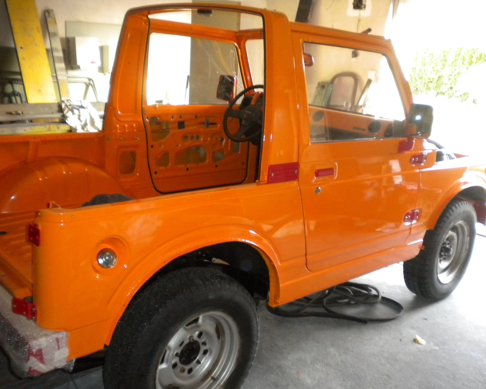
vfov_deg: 40.1
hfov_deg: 49.1
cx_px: 243
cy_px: 196
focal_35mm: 37
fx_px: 532
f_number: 3.1
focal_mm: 6.3
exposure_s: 1/30
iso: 400
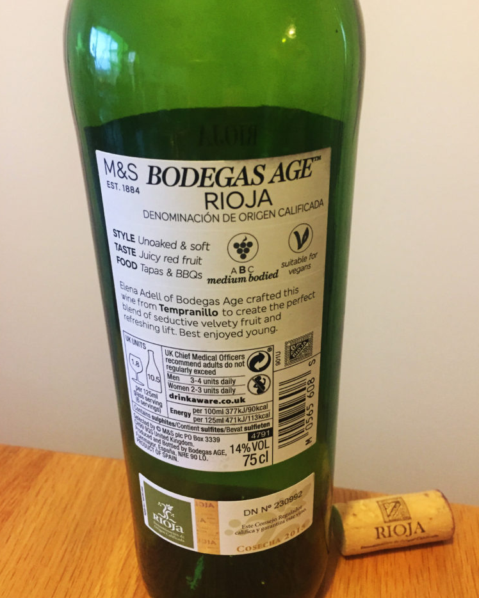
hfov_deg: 47.1
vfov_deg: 57.2
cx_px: 242
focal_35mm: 31
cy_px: 297
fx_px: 549
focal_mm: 4.15
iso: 320
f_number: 2.2
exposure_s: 1/33
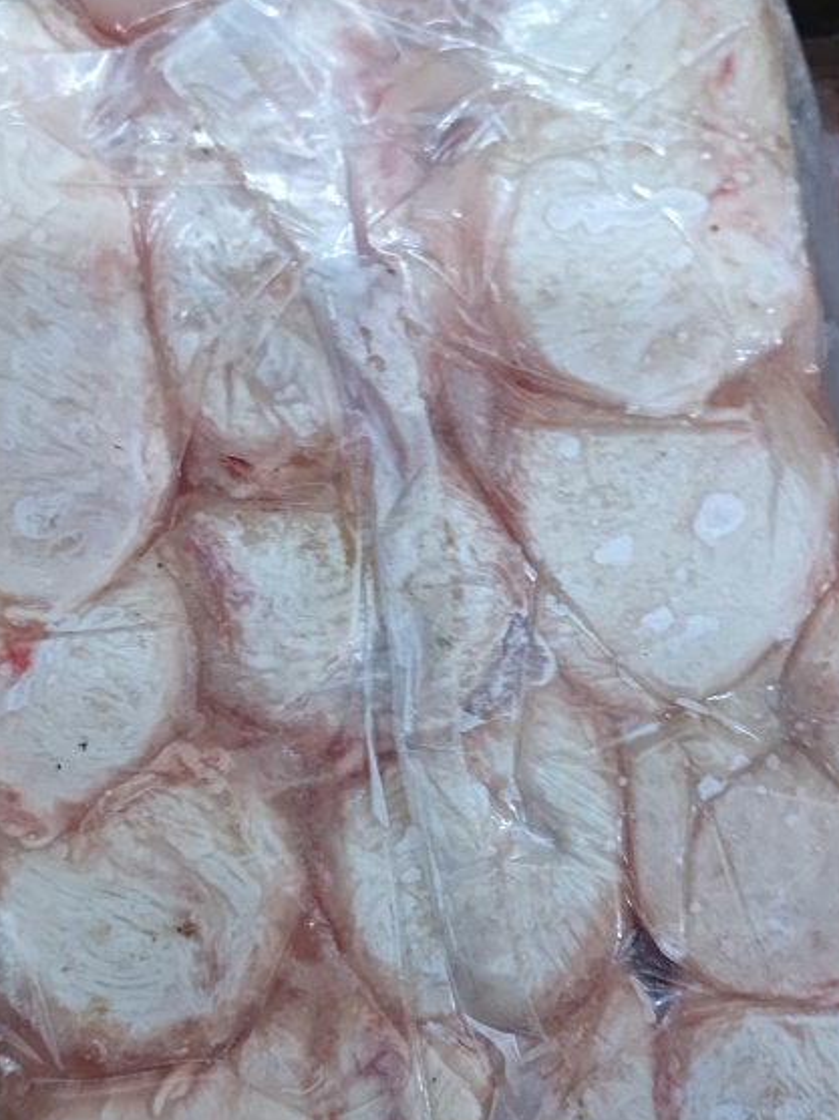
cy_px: 703
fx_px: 1488
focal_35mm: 46
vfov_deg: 41.0
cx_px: 410
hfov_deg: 31.5
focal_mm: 6.72
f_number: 1.69
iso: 1417
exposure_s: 1/50
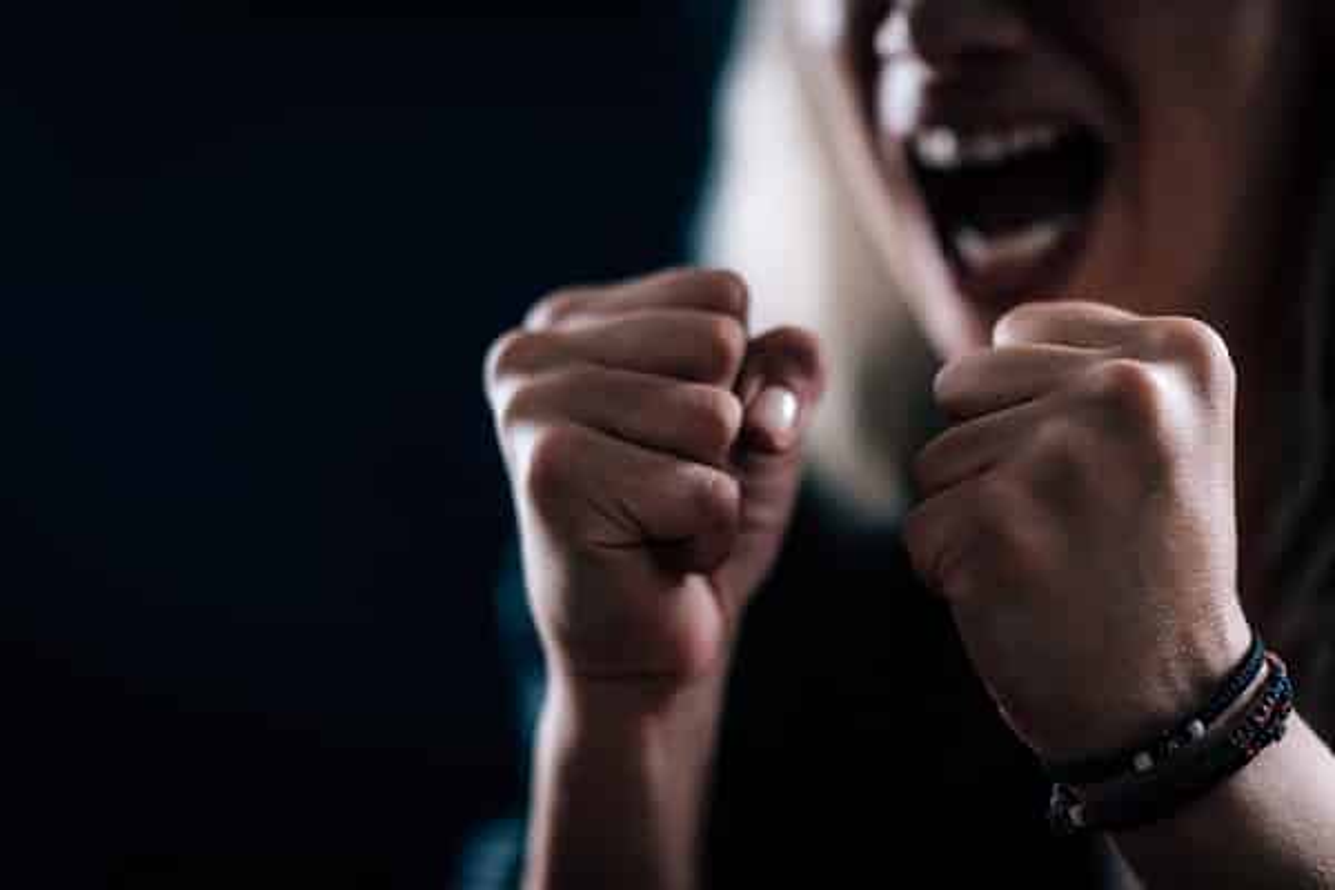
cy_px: 445
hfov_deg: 23.9
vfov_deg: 16.1
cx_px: 668
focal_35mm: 85
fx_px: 3152
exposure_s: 1/200
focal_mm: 85
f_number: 1.4
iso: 64
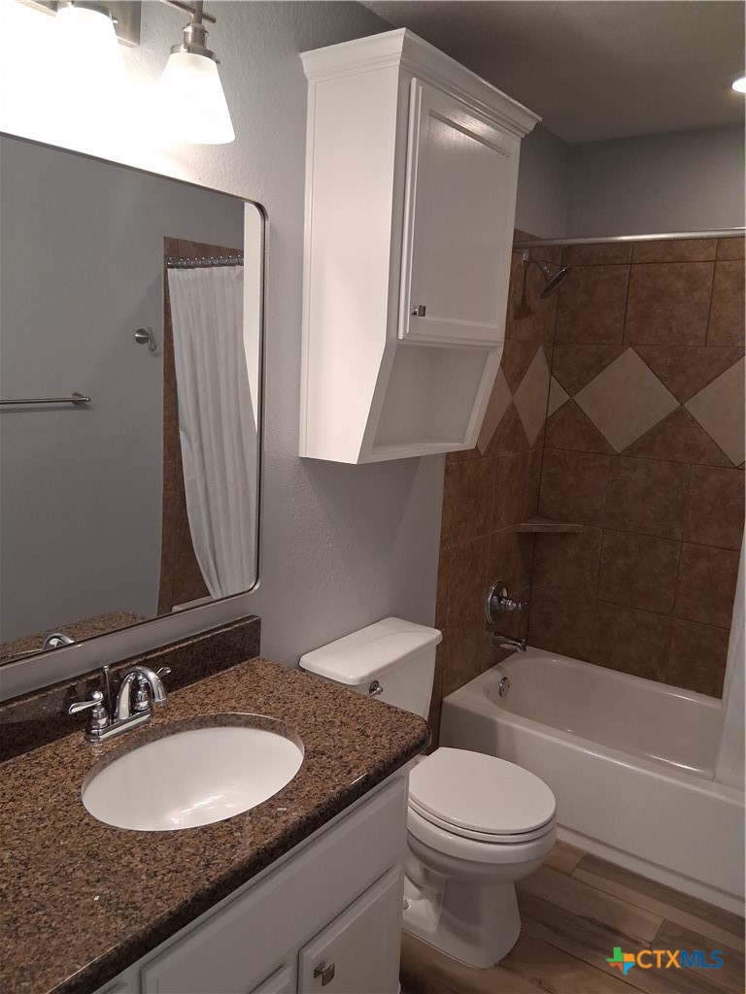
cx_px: 373
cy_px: 497
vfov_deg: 67.3
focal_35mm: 26
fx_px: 747
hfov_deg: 53.1
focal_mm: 3.98
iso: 320
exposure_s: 1/100
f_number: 1.8
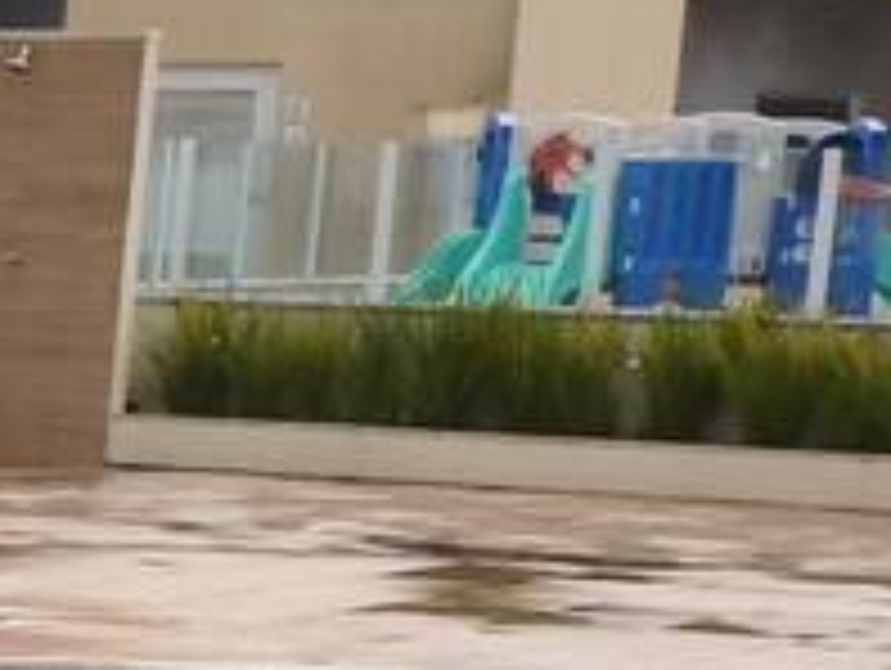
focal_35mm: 189
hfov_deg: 8.7
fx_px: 4871
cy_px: 1223
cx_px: -1768
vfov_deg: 7.6
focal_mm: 4.94
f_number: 1.5
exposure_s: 1/1201
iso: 320
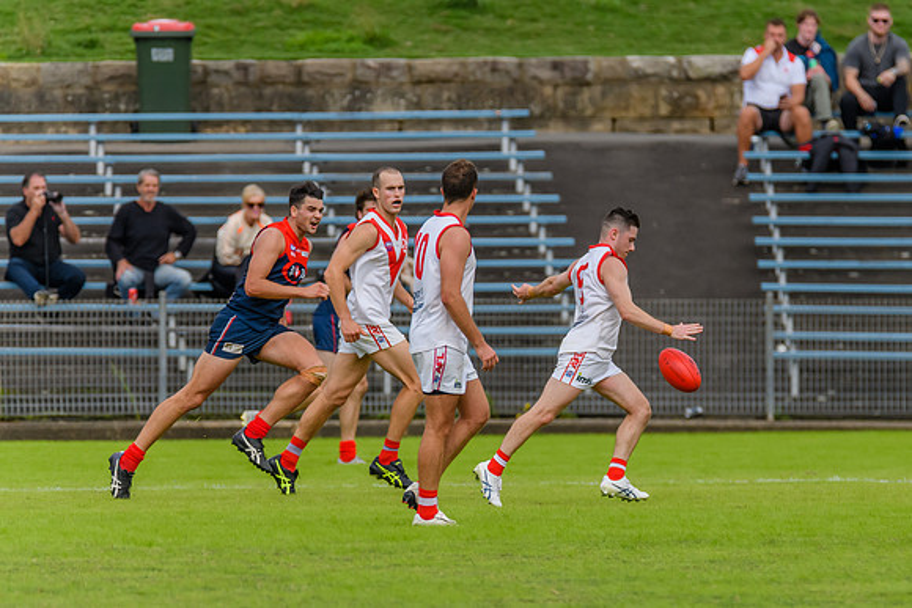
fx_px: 17547
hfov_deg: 3.0
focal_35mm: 693
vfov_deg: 2.0
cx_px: 616
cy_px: 419
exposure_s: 1/2500
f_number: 6
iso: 800
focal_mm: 450
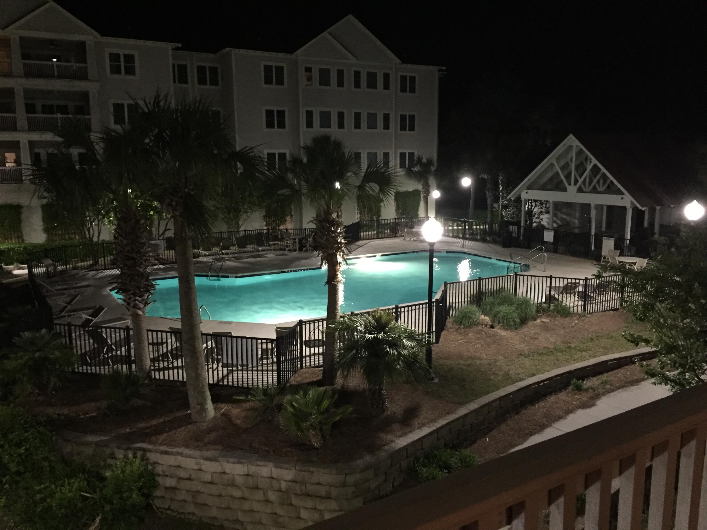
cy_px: 265
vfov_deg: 48.2
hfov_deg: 61.7
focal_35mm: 29
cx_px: 354
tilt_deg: -10.1
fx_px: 592
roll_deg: -0.1
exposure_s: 1/15
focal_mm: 4.15
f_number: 2.2
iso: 640
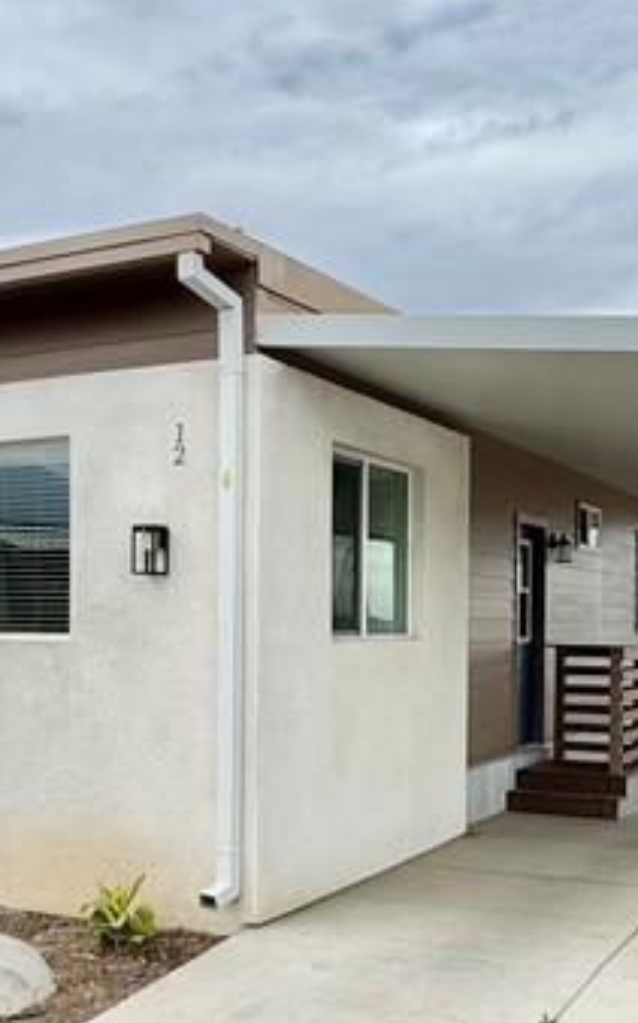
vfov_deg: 44.0
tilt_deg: -0.3
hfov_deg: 28.5
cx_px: 239
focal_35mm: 45
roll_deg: +0.2
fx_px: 1253
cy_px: 645
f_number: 2.2
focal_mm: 2.22
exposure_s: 1/1789
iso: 50
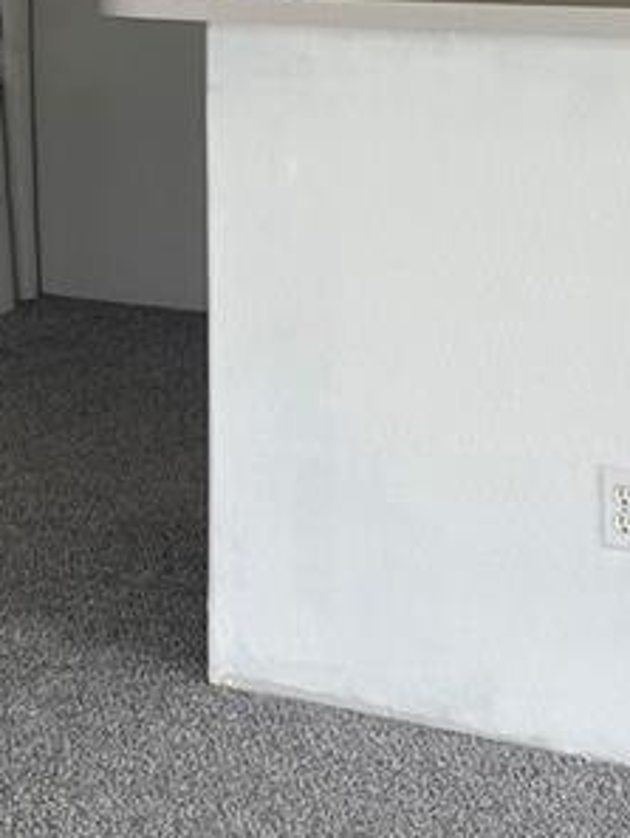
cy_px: 209
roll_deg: +1.1
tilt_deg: -6.1
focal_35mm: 105
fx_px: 2546
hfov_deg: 14.0
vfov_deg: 18.6
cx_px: 121
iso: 40
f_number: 1.6
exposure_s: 1/120
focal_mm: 4.2
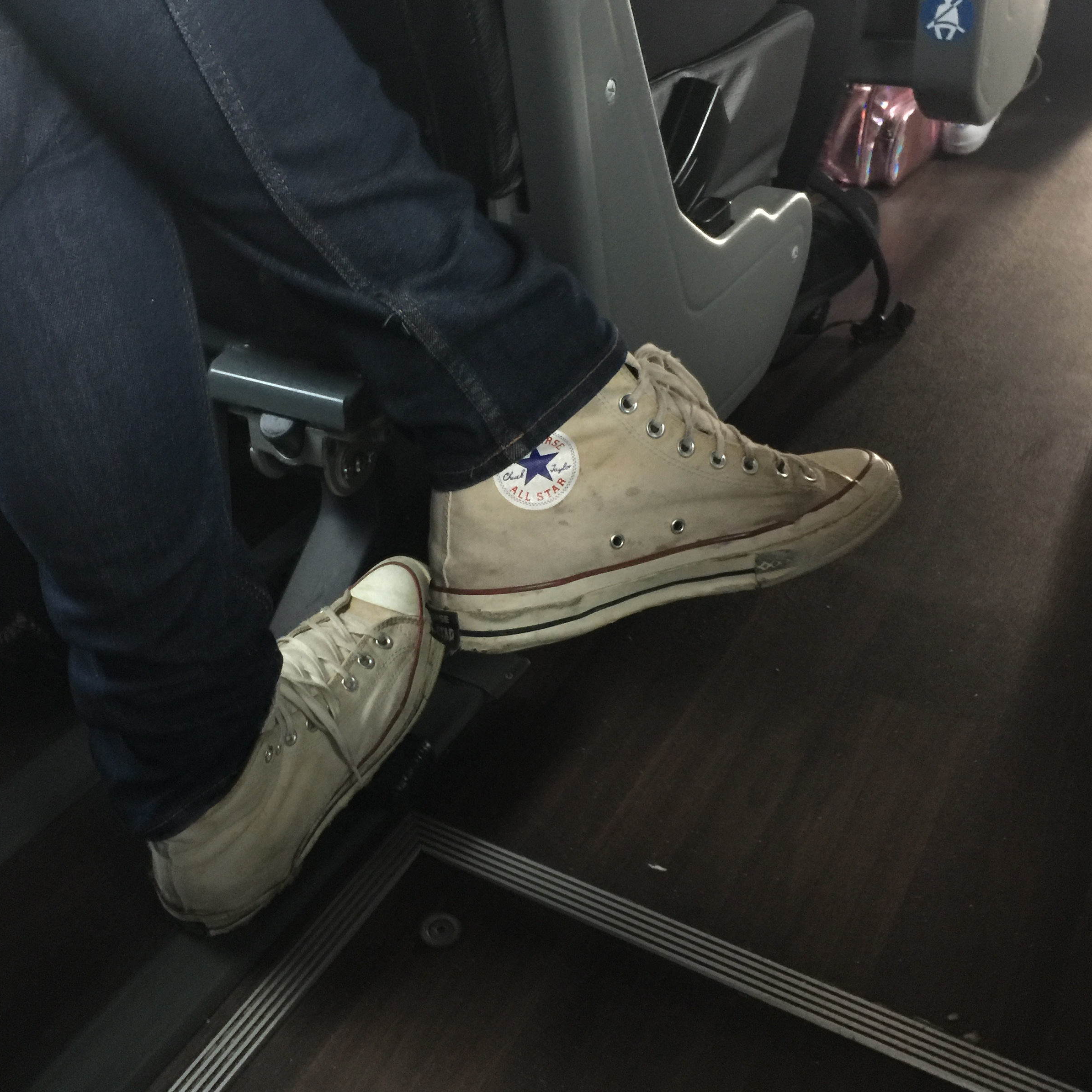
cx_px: 522
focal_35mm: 35
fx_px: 1249
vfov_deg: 47.2
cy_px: 548
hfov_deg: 47.2
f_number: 2.2
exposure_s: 1/4
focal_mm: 4.15
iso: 100
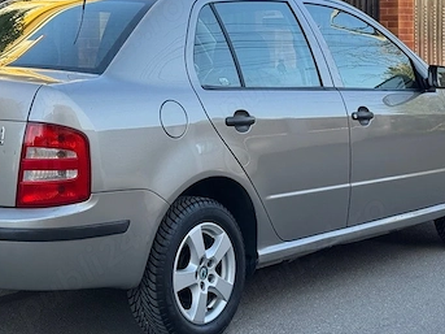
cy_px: 65
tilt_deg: -1.1
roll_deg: +0.7
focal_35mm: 84
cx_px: 152
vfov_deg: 17.4
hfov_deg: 23.2
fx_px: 1079
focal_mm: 6.76
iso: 64
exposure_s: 1/481
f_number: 1.78
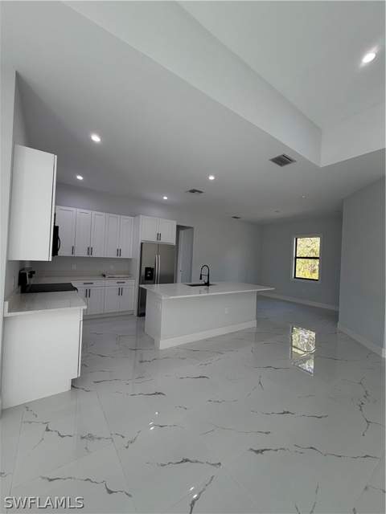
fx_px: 208
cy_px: 257
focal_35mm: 14
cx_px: 193
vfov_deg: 102.1
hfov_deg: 85.7
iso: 80
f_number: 2.2
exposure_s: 1/120
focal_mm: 2.22
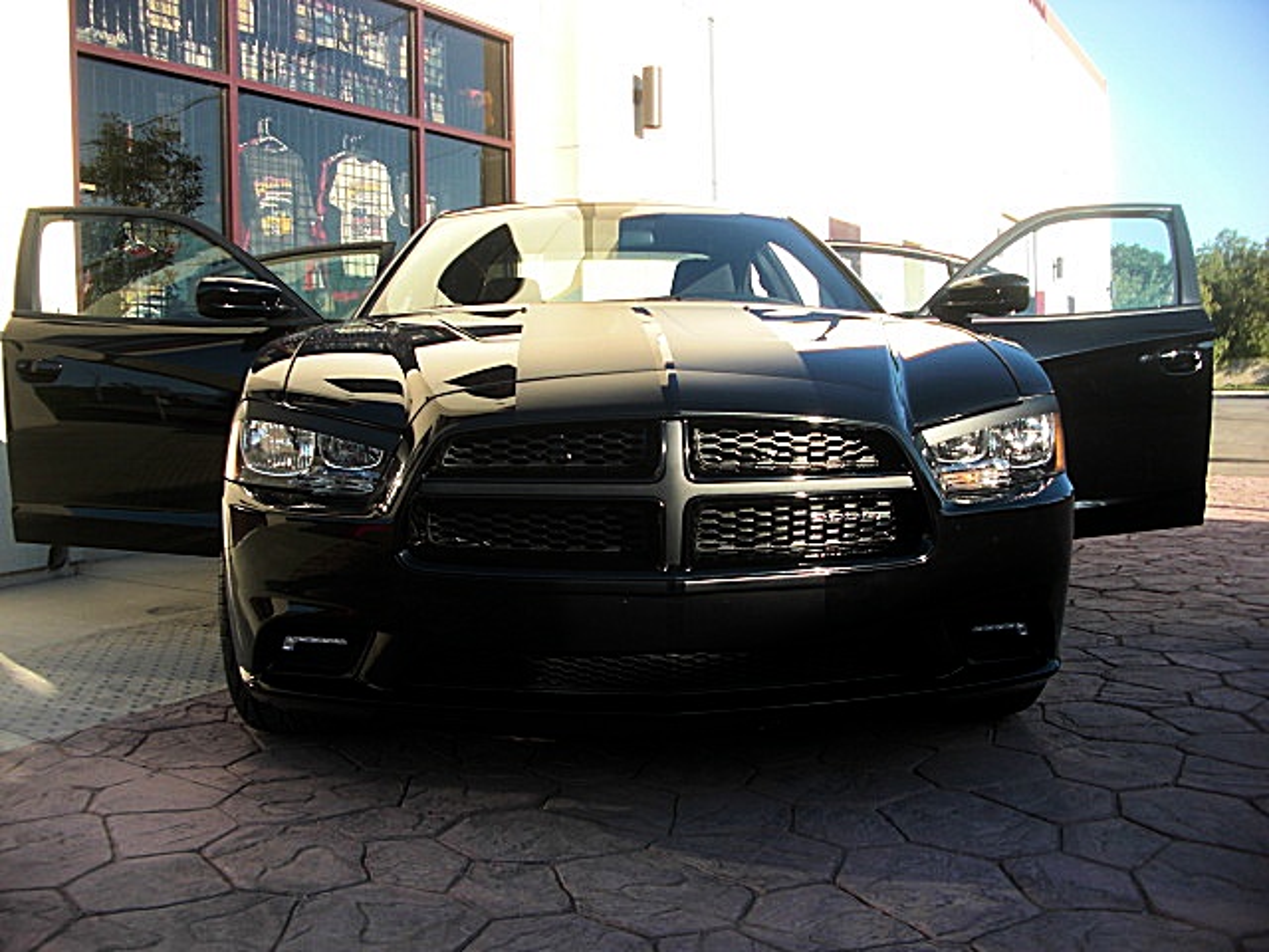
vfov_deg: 39.7
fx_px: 1320
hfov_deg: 51.4
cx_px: 634
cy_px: 476
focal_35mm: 36
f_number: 2.8
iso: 50
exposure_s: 1/250
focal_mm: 6.3
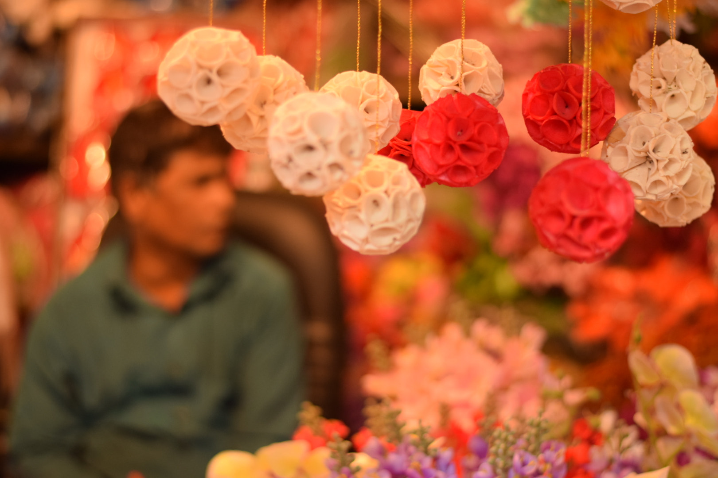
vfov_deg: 18.2
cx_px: 359
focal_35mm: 75
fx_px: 1496
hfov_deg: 27.0
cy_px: 239
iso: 640
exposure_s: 1/40
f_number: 1.8
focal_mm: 50
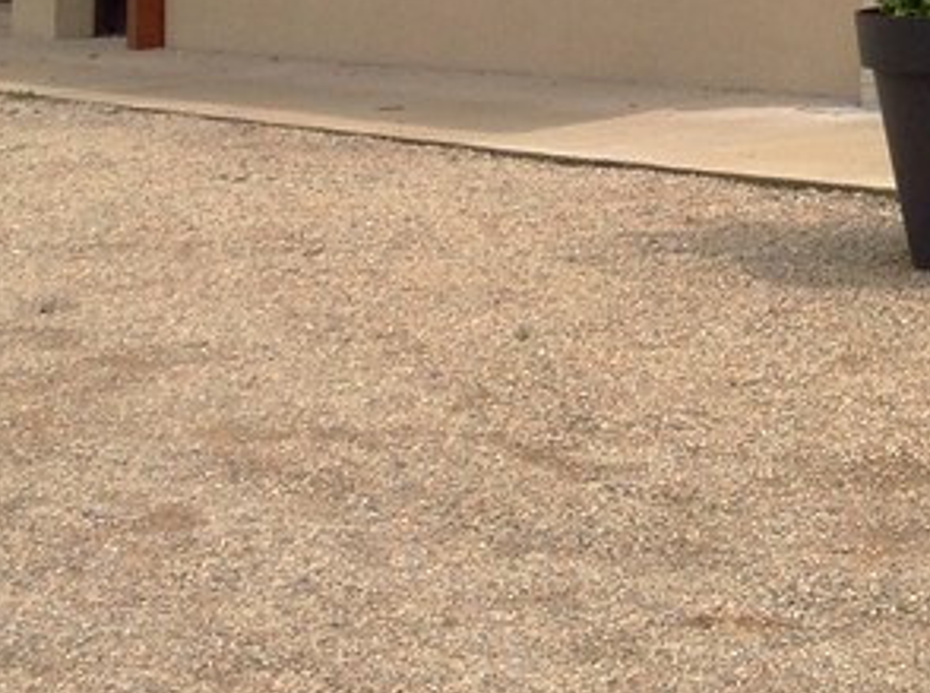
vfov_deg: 11.5
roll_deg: +0.3
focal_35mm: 122
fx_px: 3270
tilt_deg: +6.0
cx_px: 1493
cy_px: -435
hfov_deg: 14.8
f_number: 2.4
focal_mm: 4.28
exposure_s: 1/1890
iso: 50
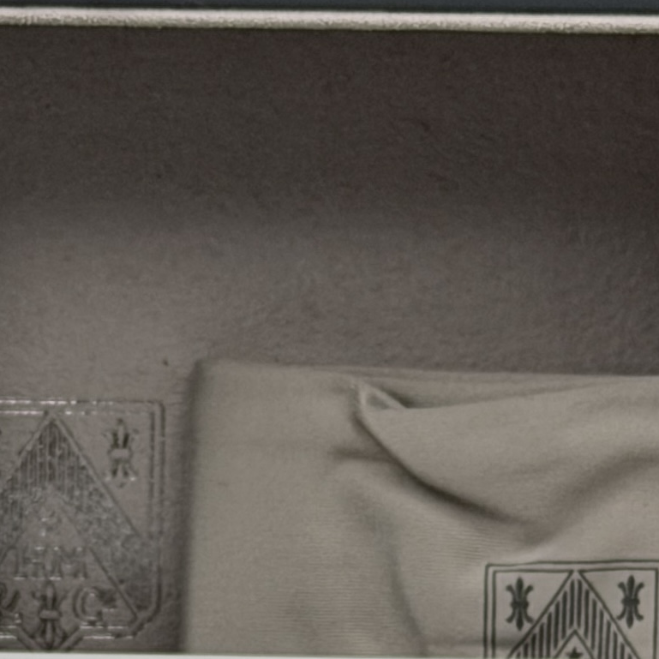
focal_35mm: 205
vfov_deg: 8.3
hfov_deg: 8.5
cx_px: 41
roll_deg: +1.5
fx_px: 4415
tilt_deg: -18.2
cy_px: 1027
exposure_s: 1/126
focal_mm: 6.76
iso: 64
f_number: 1.78
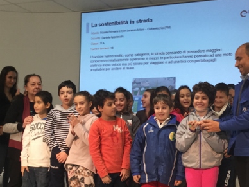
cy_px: 112
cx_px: 128
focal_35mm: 64
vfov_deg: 22.9
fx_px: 460
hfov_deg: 30.3
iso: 64
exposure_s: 1/33
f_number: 2.4
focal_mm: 3.3
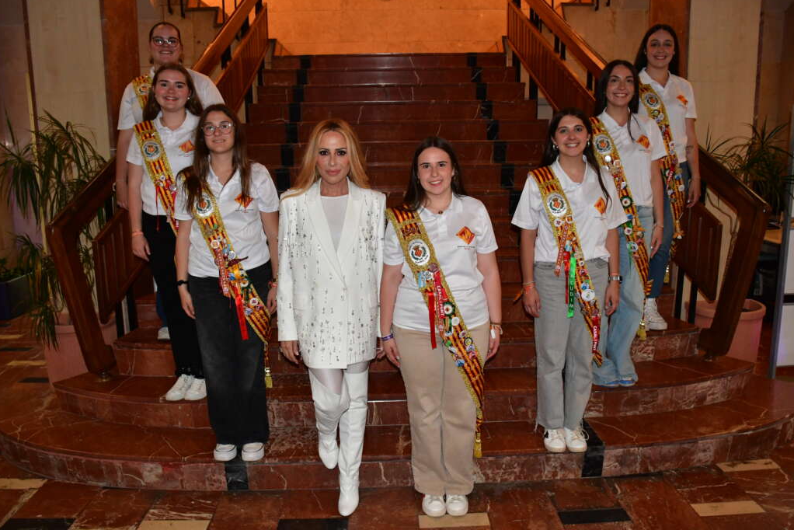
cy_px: 258
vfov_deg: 46.4
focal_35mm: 28
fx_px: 618
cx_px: 404
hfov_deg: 65.5
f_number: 4.5
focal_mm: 18
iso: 1600
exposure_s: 1/80
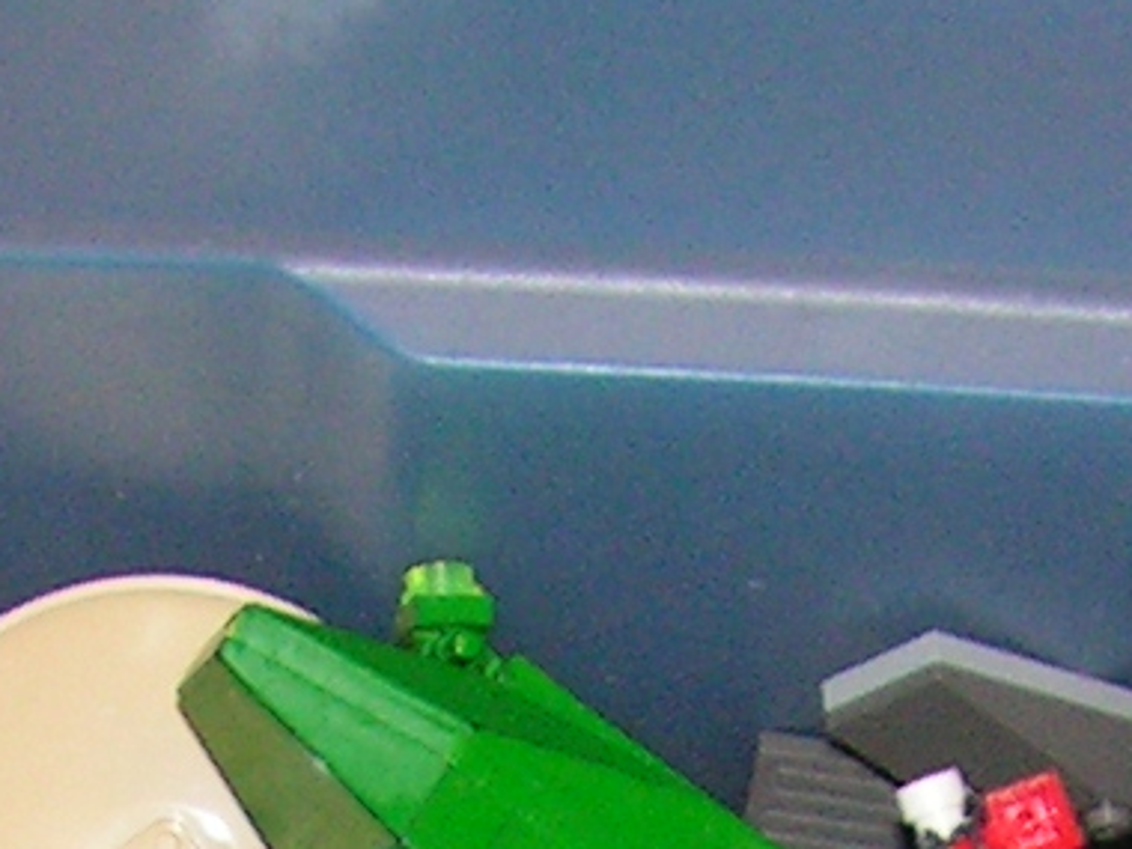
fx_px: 6344
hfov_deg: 10.2
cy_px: 2175
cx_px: 584
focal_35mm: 194
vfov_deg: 7.1
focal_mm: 6
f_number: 3.2
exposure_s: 1/40
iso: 200
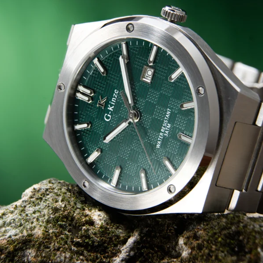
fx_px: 774
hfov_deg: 19.2
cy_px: 132
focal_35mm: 90
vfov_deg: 19.3
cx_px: 180
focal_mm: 70
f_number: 8
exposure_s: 1/100
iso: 250
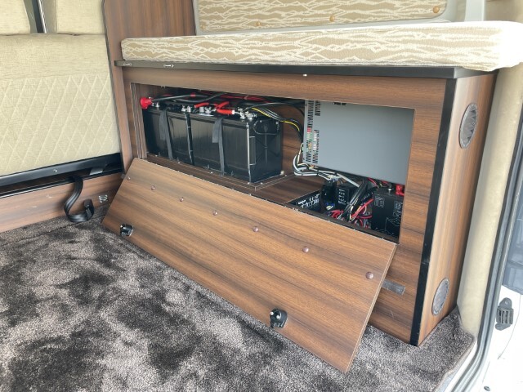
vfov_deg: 53.1
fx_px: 393
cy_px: 196
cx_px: 262
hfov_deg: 67.3
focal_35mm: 26
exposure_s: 1/121
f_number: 1.6
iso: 100
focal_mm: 4.2
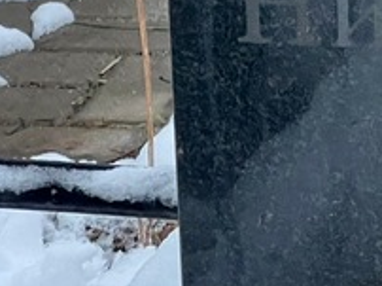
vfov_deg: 4.9
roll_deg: +2.3
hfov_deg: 6.4
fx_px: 3362
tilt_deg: -13.8
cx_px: 539
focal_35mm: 305
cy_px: -32
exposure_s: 1/91
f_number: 2.8
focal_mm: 9
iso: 200
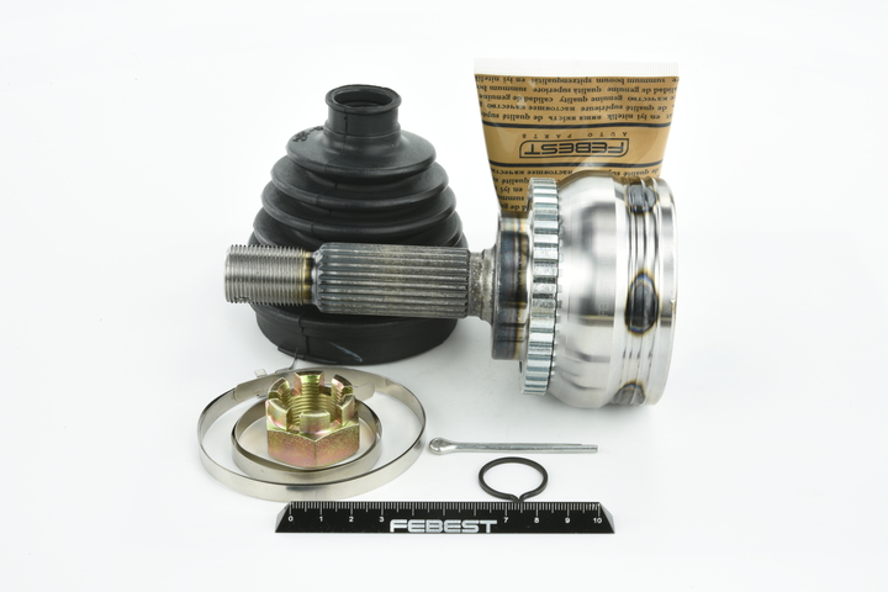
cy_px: 296
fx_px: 1480
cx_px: 444
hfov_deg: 33.4
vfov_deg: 22.6
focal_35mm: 60
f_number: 29
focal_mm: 60
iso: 64
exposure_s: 1/2
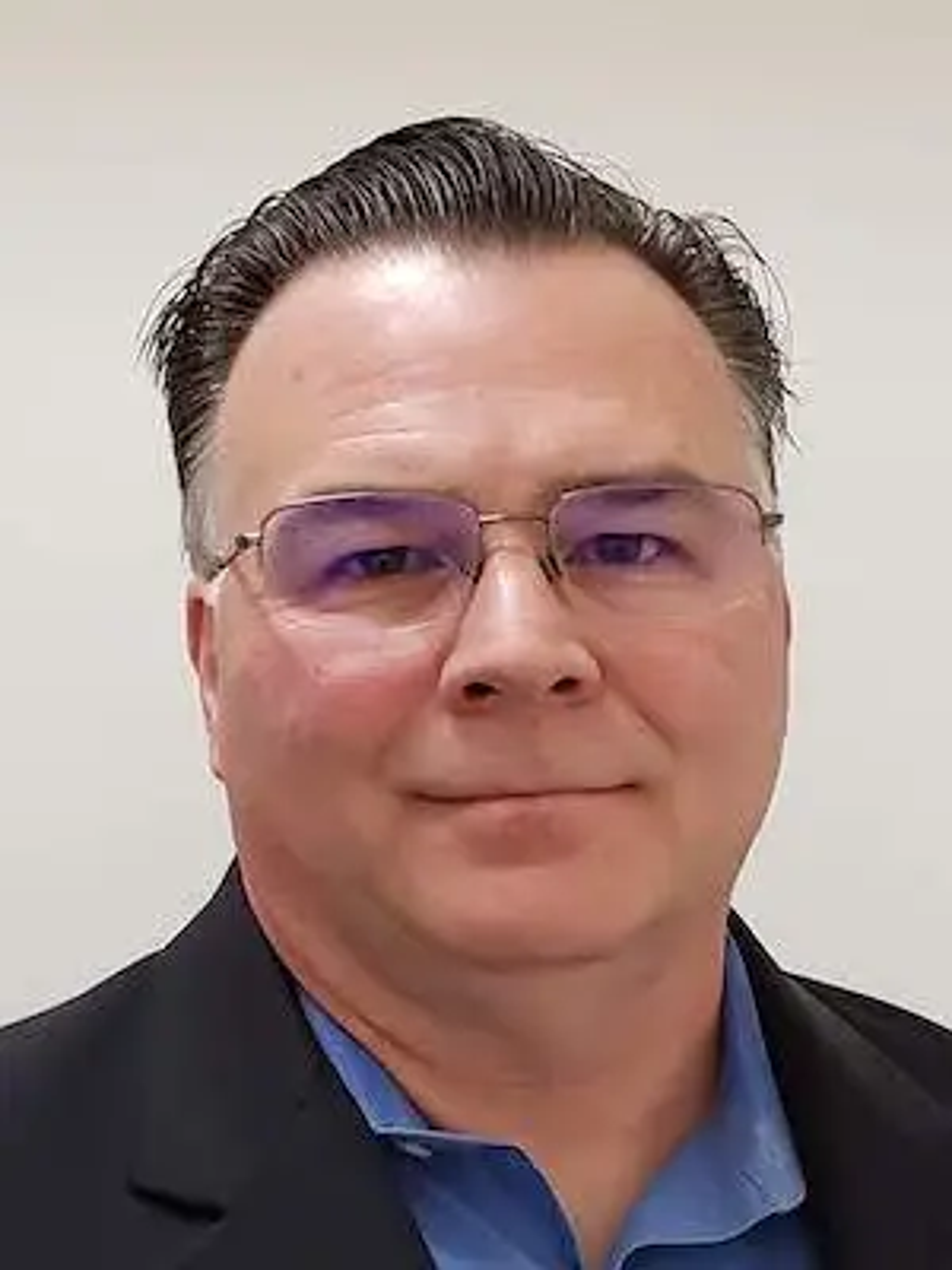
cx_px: 476
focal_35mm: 26
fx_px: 953
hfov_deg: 53.1
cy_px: 635
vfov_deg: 67.3
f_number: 2.4
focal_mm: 4.3
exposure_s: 1/50
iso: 320
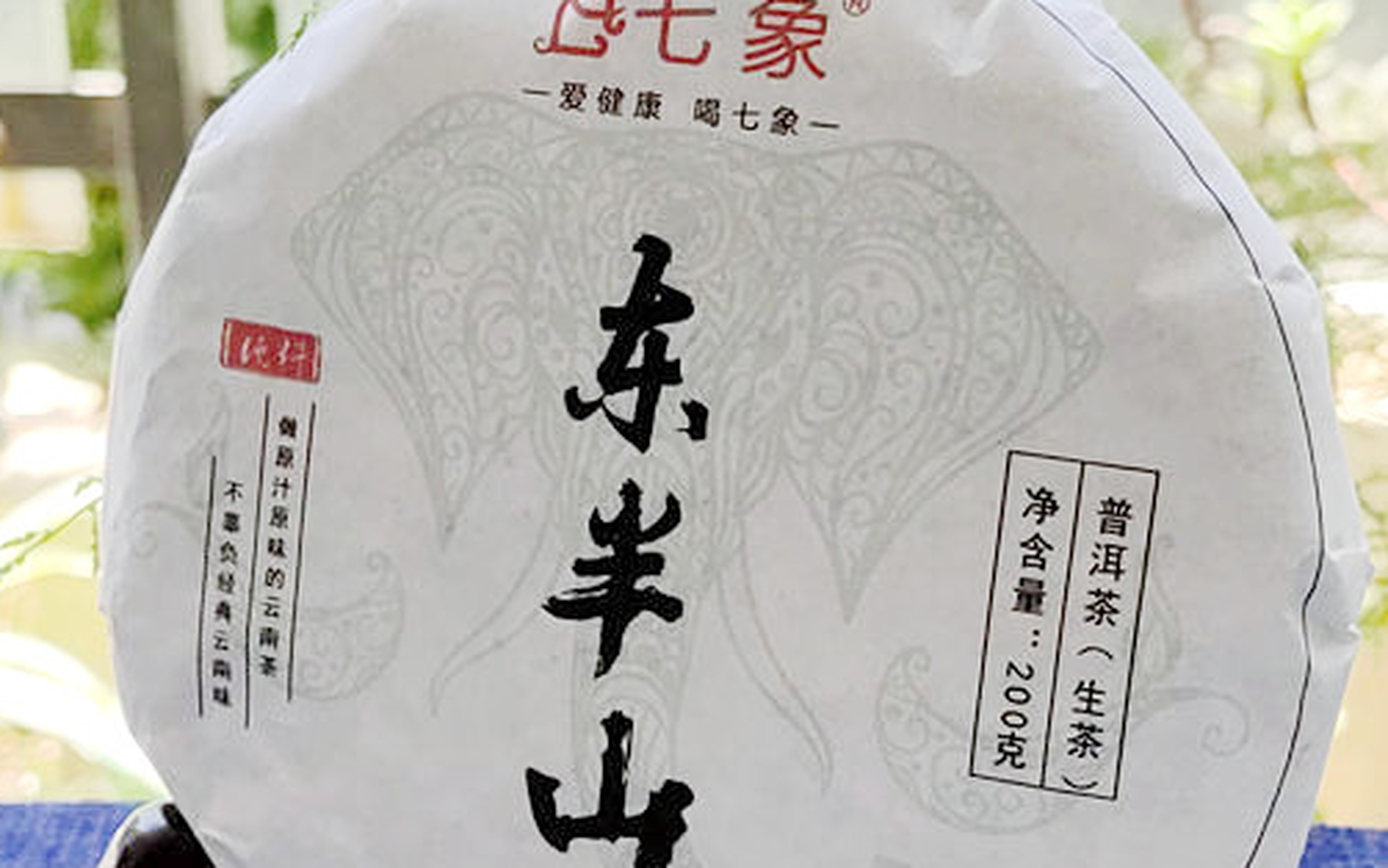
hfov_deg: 28.1
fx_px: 2762
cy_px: 522
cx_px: 556
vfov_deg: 17.8
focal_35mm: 73
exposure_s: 1/560
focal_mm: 5.54
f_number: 4
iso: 50
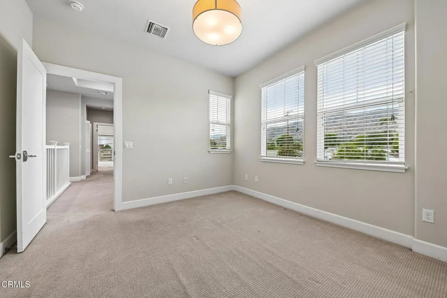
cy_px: 149
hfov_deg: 108.3
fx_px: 161
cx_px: 224
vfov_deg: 85.4
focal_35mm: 13
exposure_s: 1/13
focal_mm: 13
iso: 250
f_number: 8
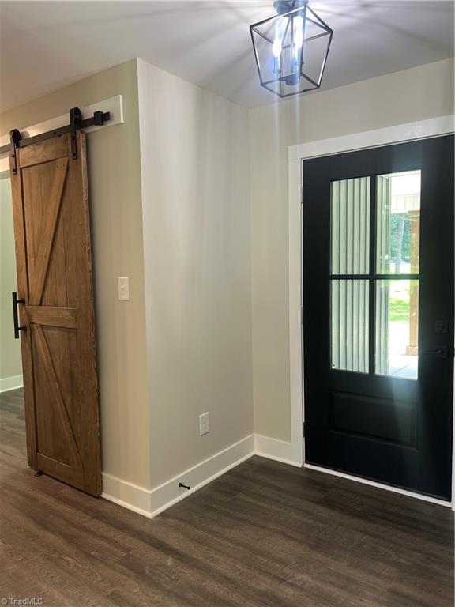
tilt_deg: -4.3
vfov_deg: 67.3
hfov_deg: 53.1
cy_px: 304
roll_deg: +1.7
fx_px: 456
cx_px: 228
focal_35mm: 26
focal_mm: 5.7
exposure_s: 1/60
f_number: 1.5
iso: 64
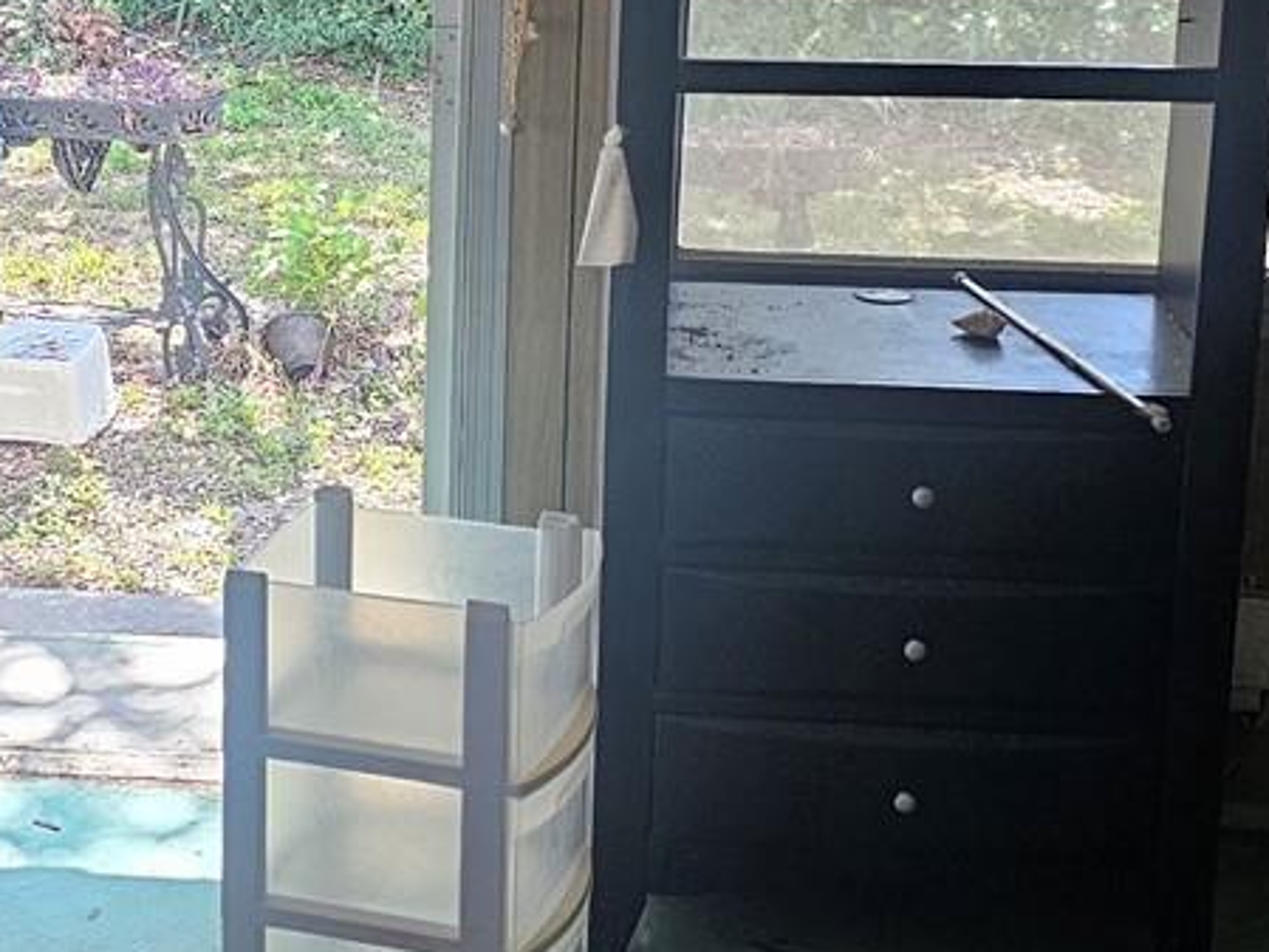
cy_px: 169
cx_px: 110
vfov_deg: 17.8
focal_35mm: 82
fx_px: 3007
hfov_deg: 23.2
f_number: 1.7
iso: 160
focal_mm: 6.3
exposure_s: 1/180
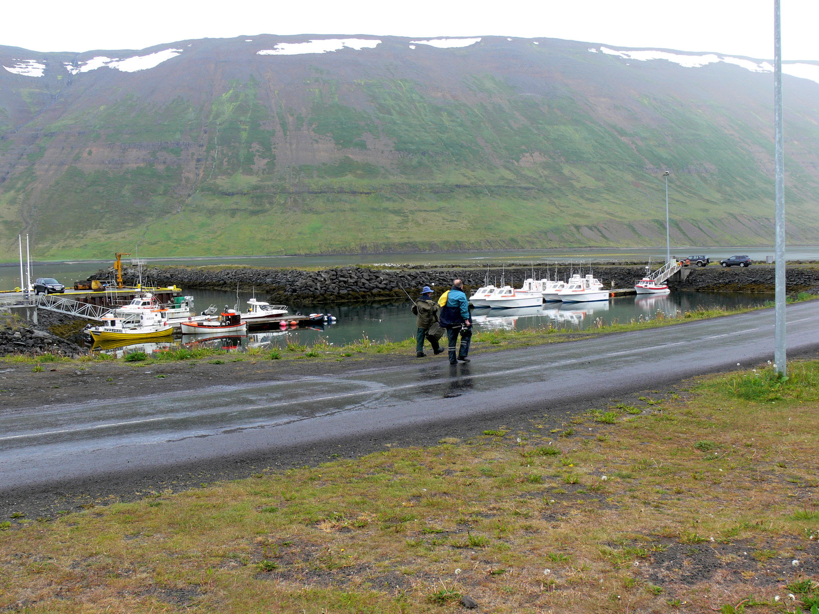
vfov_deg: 40.7
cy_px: 307
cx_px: 410
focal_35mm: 35
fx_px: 828
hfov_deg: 52.6
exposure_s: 1/125
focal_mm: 7.4
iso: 80
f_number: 4.5
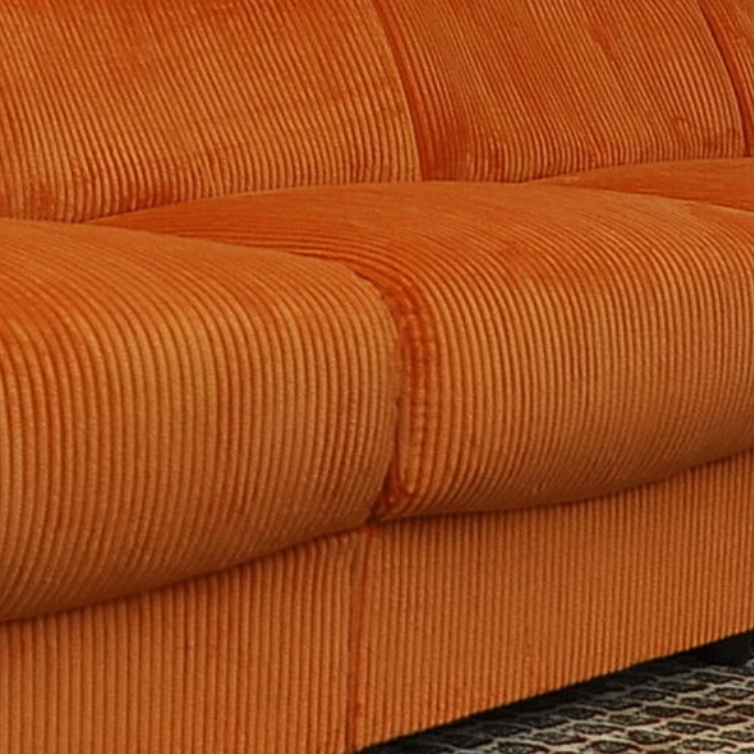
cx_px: 195
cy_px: 41
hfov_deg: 15.4
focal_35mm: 113
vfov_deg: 15.2
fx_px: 2785
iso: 200
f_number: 4
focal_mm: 22
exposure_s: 1/200
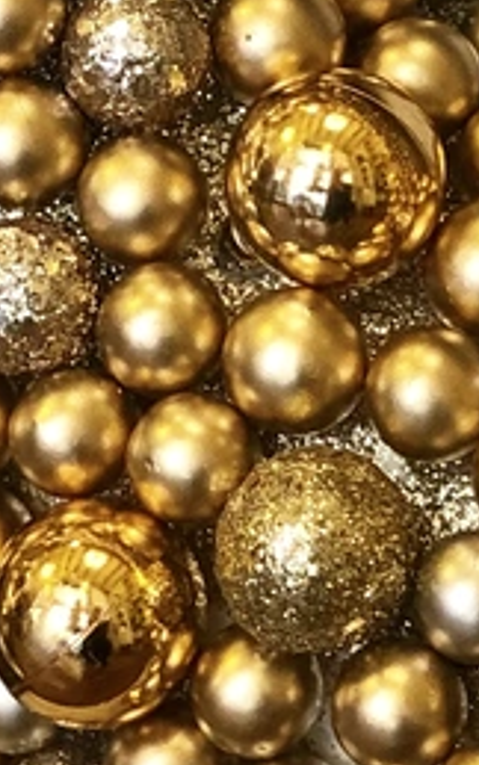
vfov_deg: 9.8
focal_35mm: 208
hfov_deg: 6.3
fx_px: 4342
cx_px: 435
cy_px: -349
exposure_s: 1/17
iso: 160
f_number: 2.4
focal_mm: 6
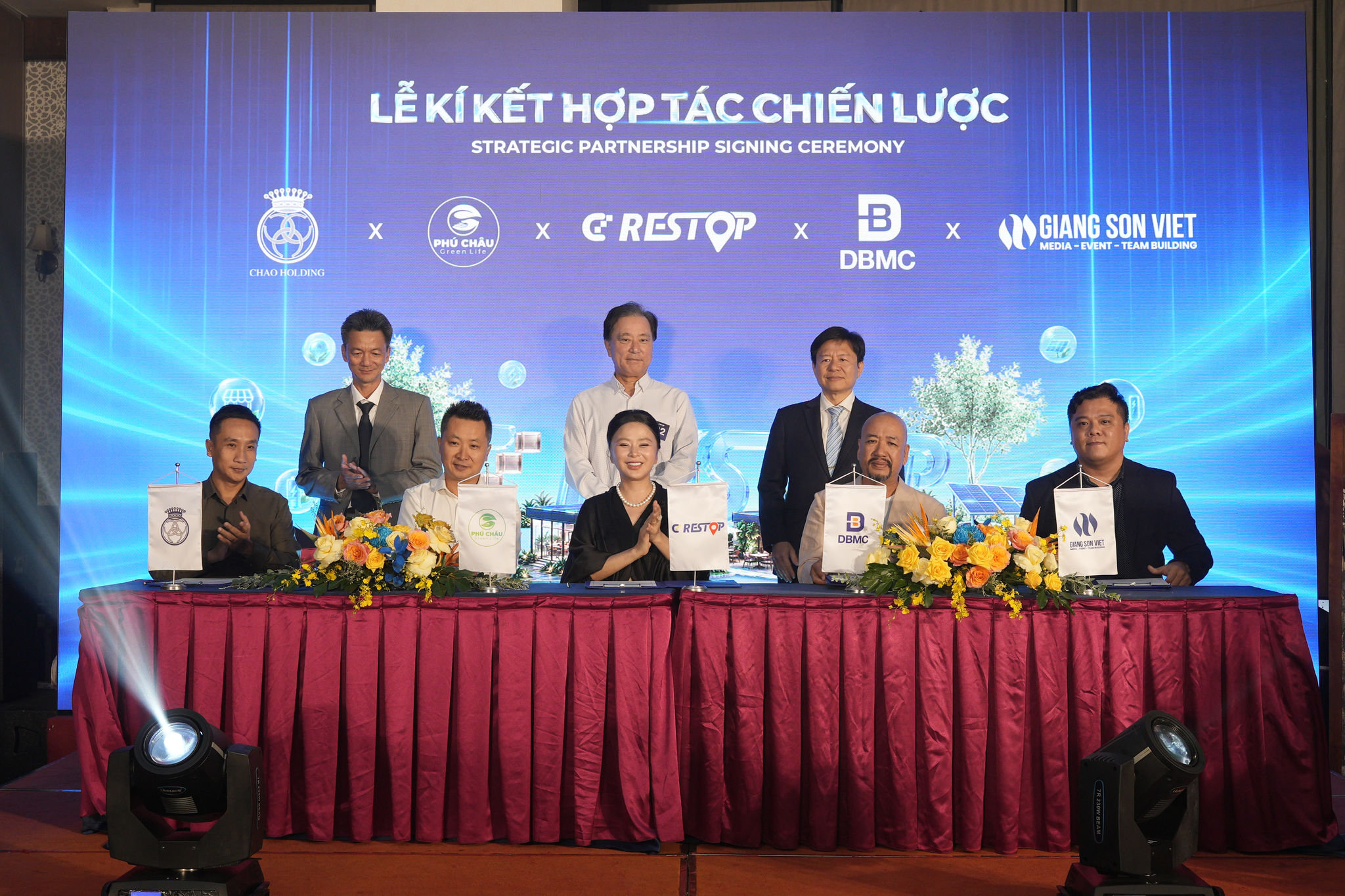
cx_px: 672
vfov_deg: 28.6
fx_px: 1756
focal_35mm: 47
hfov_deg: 41.9
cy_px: 448
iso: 1000
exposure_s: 1/160
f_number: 5.6
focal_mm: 31.7
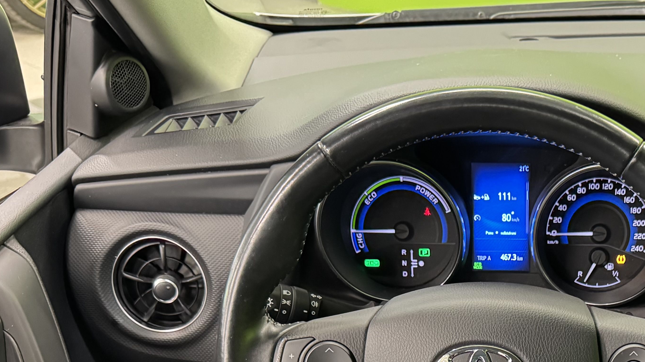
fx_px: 941
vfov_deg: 19.8
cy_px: 490
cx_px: 522
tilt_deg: -36.6
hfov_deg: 36.5
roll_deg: +0.1
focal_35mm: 55
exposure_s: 1/33
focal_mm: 6.76
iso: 800
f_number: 1.78
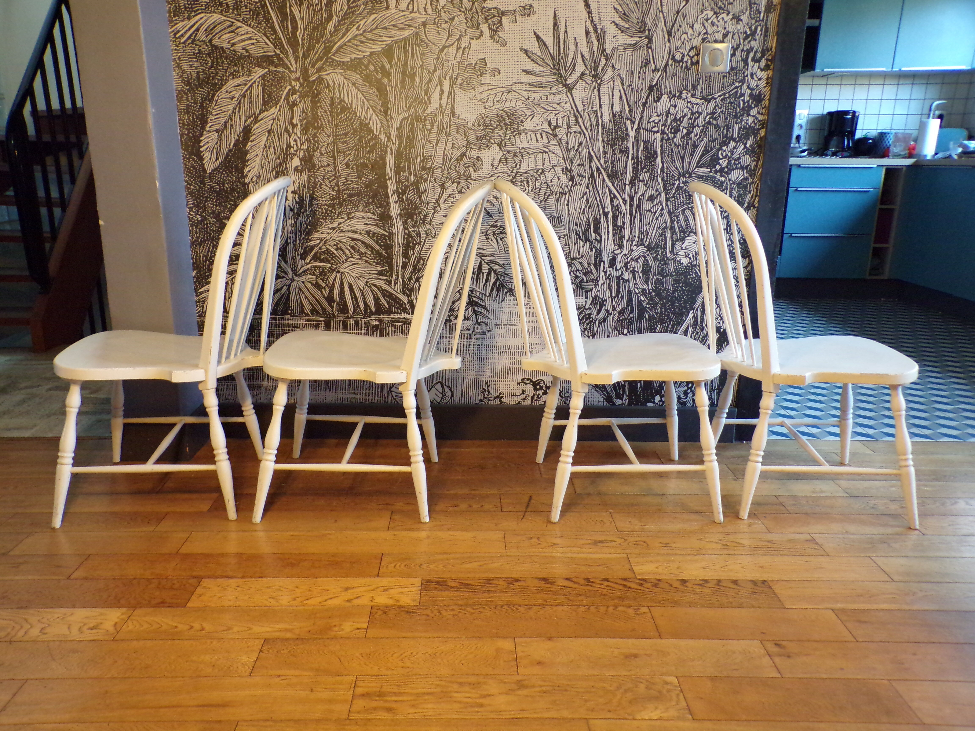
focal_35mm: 28
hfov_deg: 63.4
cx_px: 488
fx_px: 789
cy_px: 366
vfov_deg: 49.7
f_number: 3.1
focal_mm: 5
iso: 400
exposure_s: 1/17
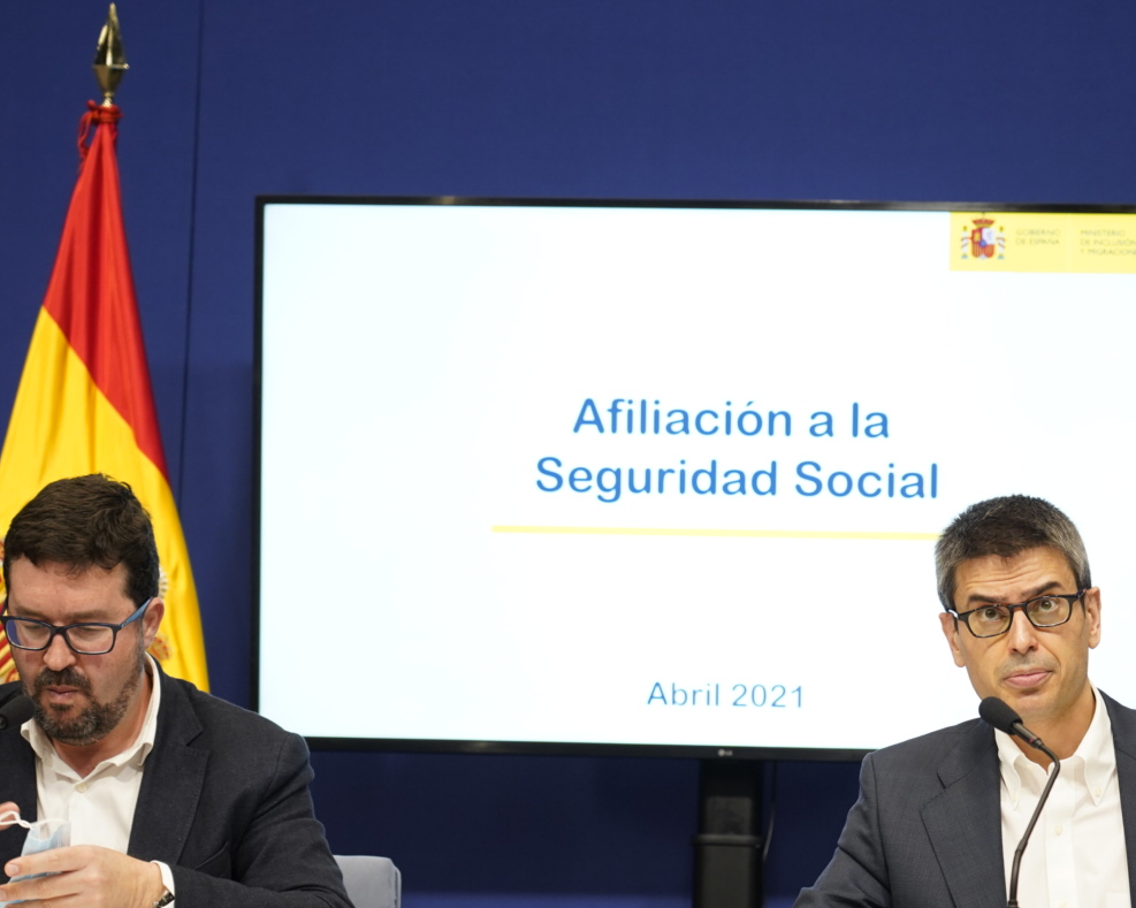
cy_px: 588
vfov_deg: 12.8
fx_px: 4033
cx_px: 735
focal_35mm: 120
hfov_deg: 16.0
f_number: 4
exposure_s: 1/80
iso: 1250
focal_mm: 78
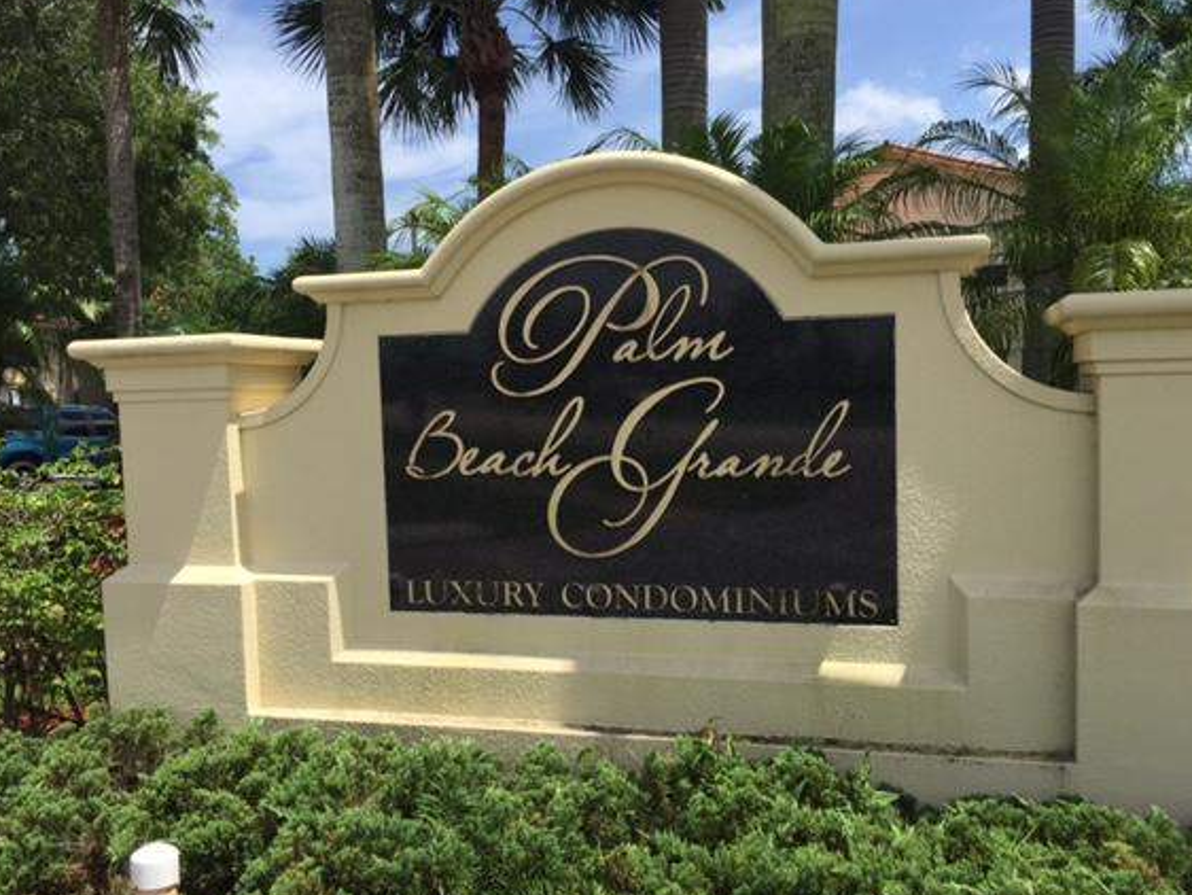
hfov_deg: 55.3
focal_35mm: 33
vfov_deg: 42.9
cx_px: 598
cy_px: 481
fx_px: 1137
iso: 32
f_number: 2.2
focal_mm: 4.15
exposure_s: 1/1721
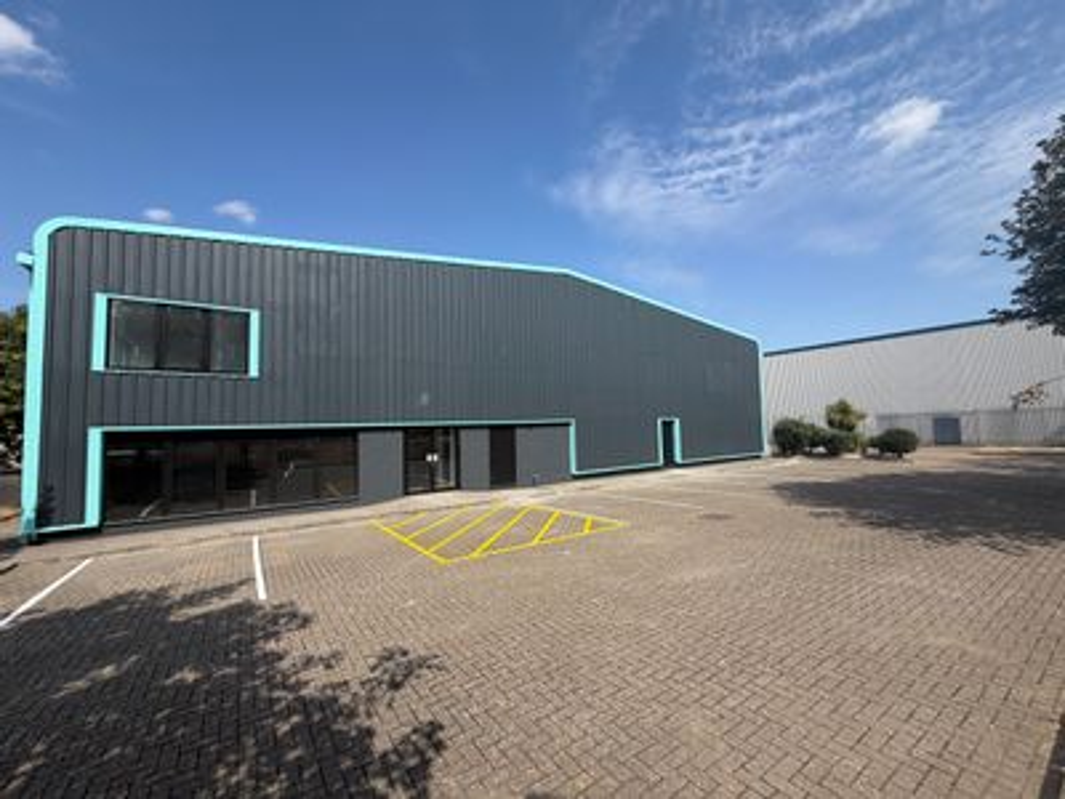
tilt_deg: +4.8
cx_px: 532
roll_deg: +1.8
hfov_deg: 102.1
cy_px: 400
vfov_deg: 85.7
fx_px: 431
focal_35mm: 14
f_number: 2.2
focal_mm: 2.22
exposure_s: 1/853
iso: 20
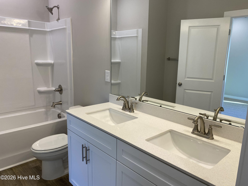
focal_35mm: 26
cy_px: 93
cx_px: 124
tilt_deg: -12.7
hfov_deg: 67.3
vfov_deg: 53.1
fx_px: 186
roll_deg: -0.9
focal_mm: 4.25
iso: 80
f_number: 1.8
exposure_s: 1/120
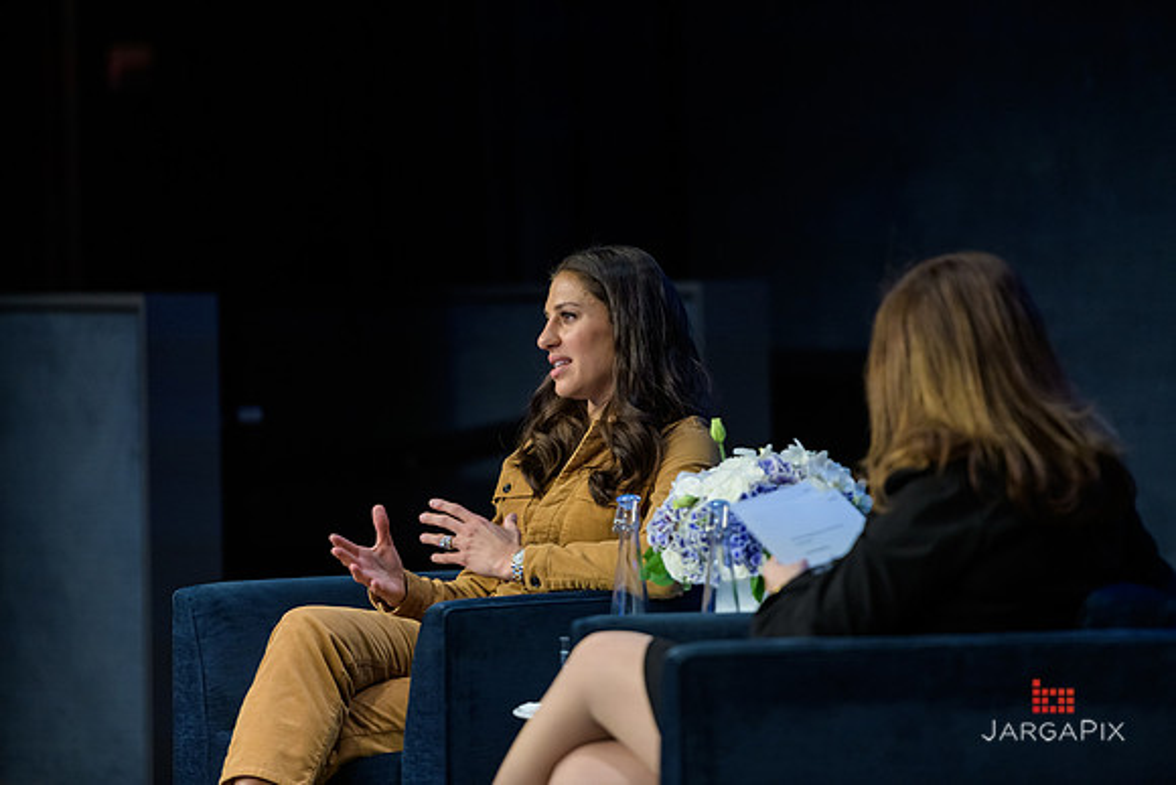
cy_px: 392
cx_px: 588
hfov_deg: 10.3
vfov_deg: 6.9
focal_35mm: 200
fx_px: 6535
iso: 1600
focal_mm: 200
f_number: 3.2
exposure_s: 1/200
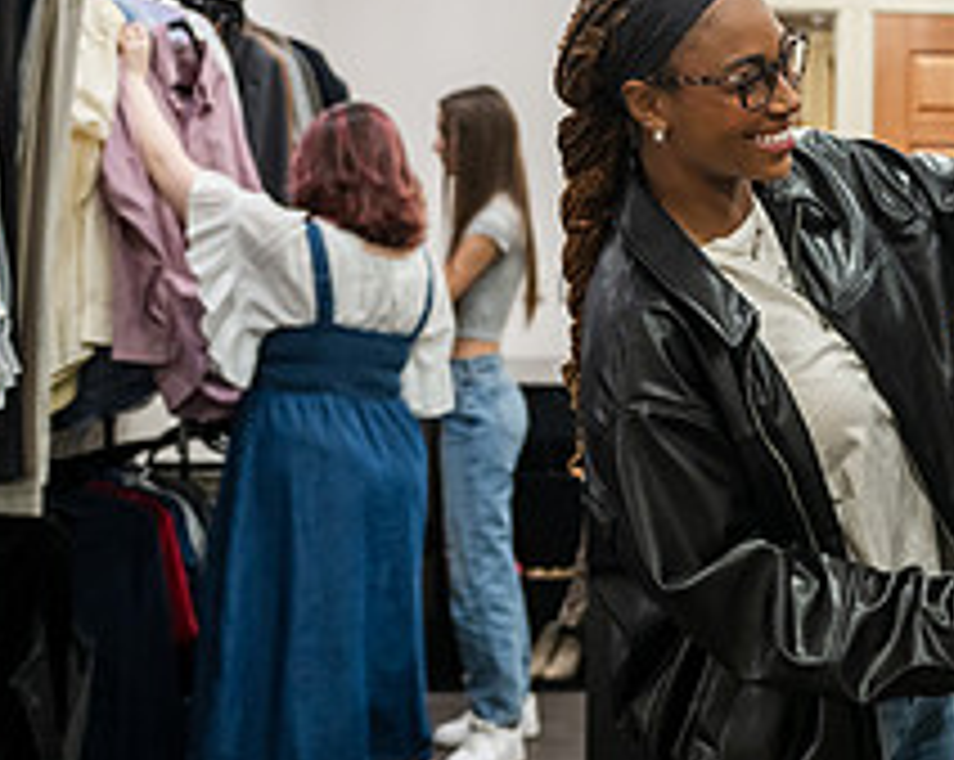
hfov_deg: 19.6
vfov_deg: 17.0
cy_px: 344
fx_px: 2538
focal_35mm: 90
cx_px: 1238
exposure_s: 1/200
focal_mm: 35
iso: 1600
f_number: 3.2
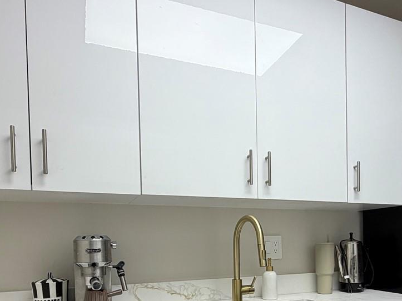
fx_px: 360
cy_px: 253
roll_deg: +1.3
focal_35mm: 31
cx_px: 236
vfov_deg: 42.7
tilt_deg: -1.7
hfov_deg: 58.0
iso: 125
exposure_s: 1/120
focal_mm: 2.22
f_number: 2.2
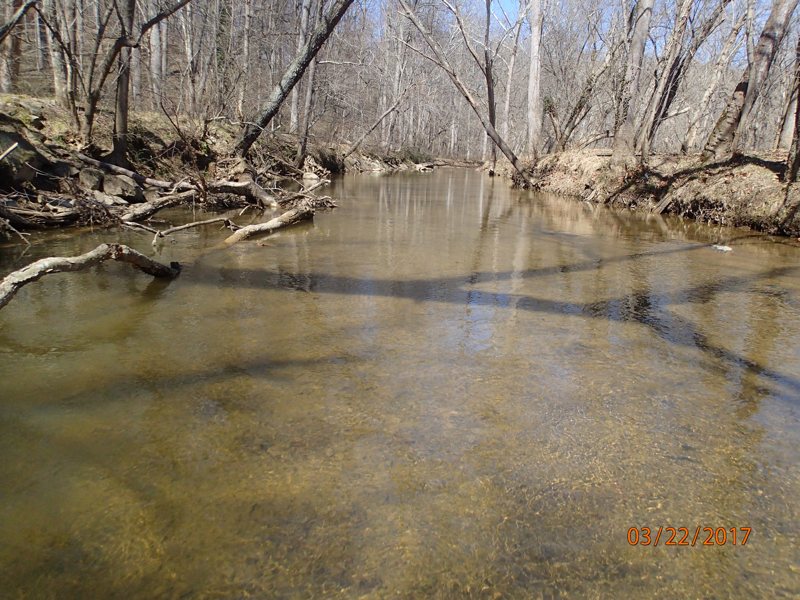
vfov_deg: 54.9
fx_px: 578
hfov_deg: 69.4
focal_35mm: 25
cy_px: 300
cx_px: 400
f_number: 2.8
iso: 200
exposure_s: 1/1250
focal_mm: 4.5
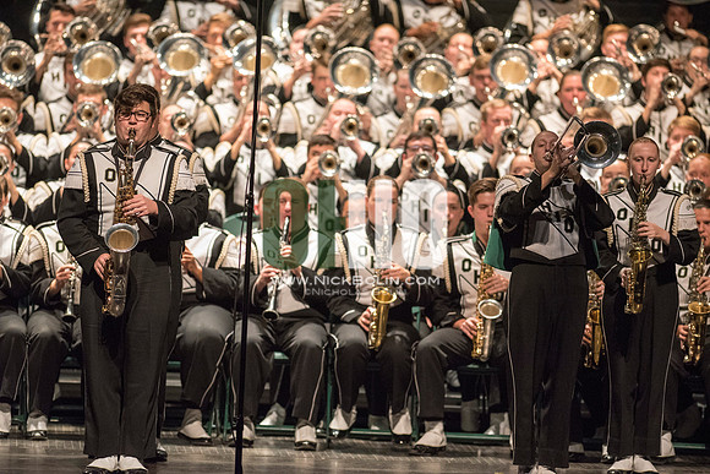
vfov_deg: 4.6
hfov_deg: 6.9
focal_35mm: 300
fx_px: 5918
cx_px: 355
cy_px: 237
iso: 4000
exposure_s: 1/500
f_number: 2.8
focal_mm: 300
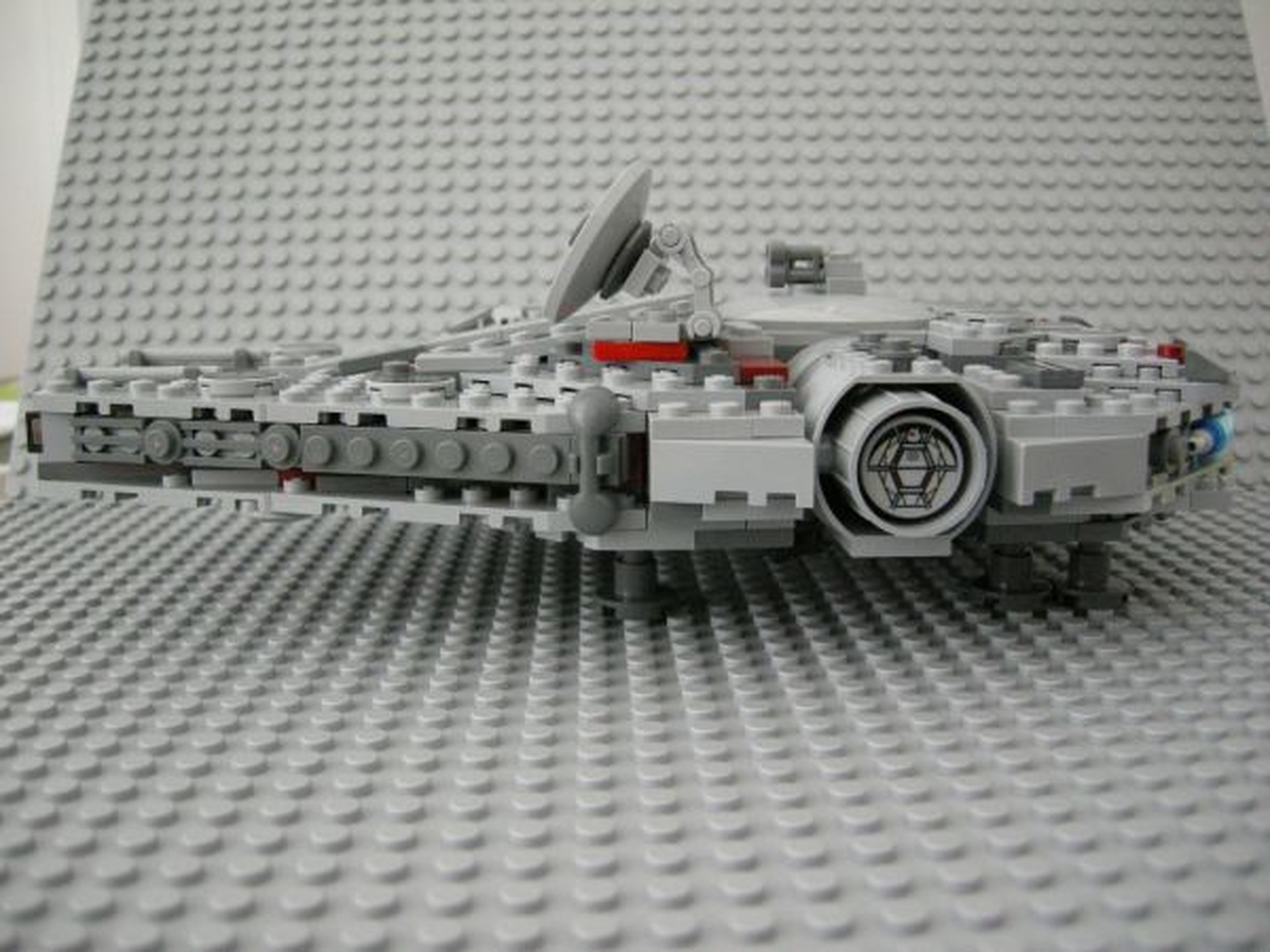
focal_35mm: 36
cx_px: 635
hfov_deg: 51.4
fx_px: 1321
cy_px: 476
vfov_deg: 39.7
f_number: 2.7
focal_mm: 7.5
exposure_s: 1/60
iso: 377
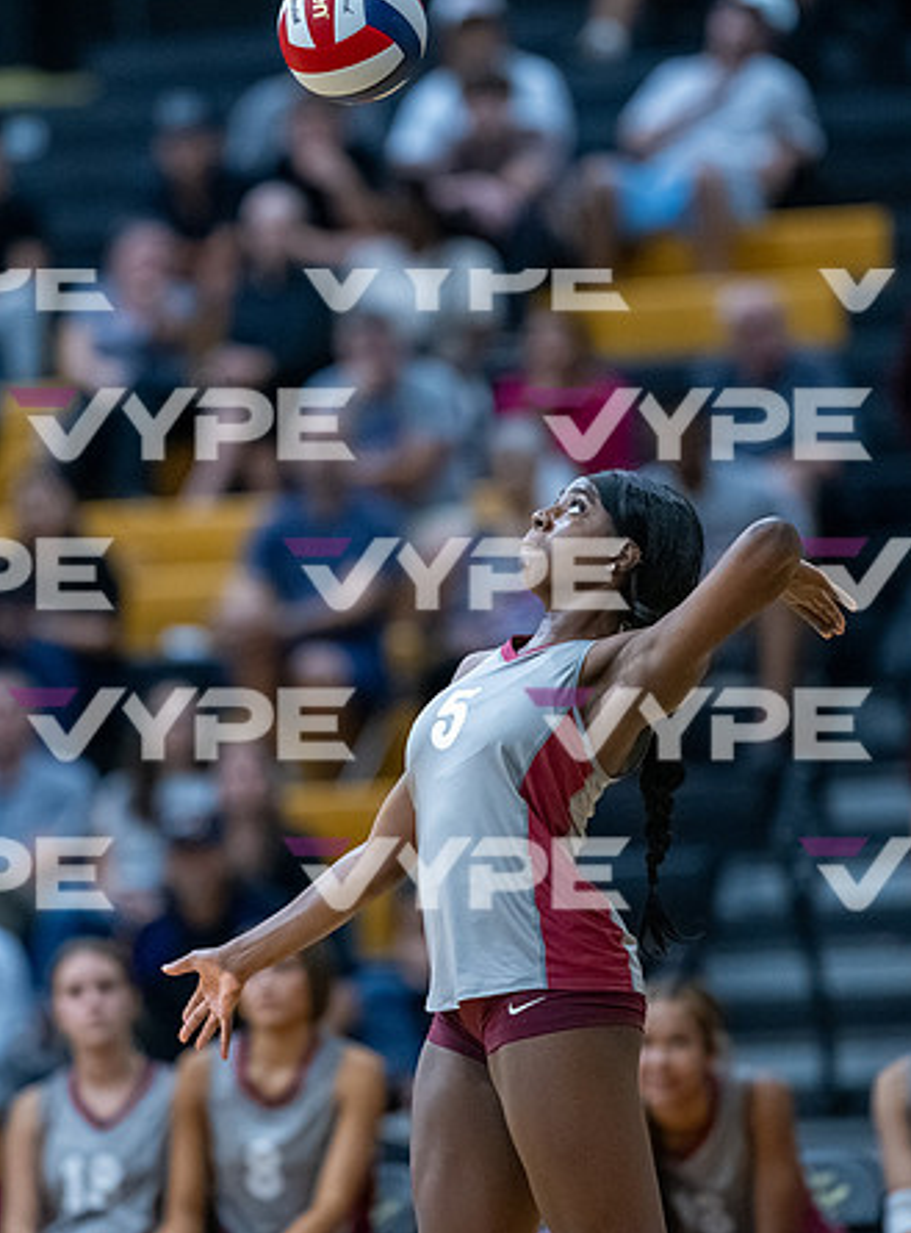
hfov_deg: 5.0
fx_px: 10377
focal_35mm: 293
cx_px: 326
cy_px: 615
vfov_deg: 6.8
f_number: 2
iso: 3200
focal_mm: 200
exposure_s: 1/1600
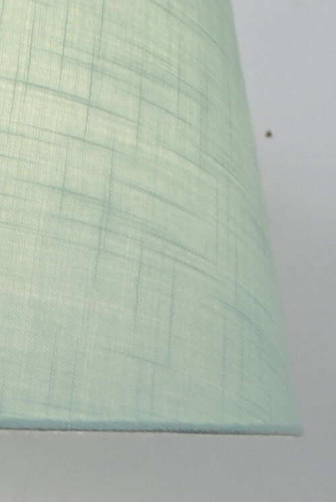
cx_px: -130
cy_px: 573
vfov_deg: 15.5
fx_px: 1784
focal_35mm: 128
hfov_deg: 10.5
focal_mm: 22
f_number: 5
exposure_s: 1/60
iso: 200
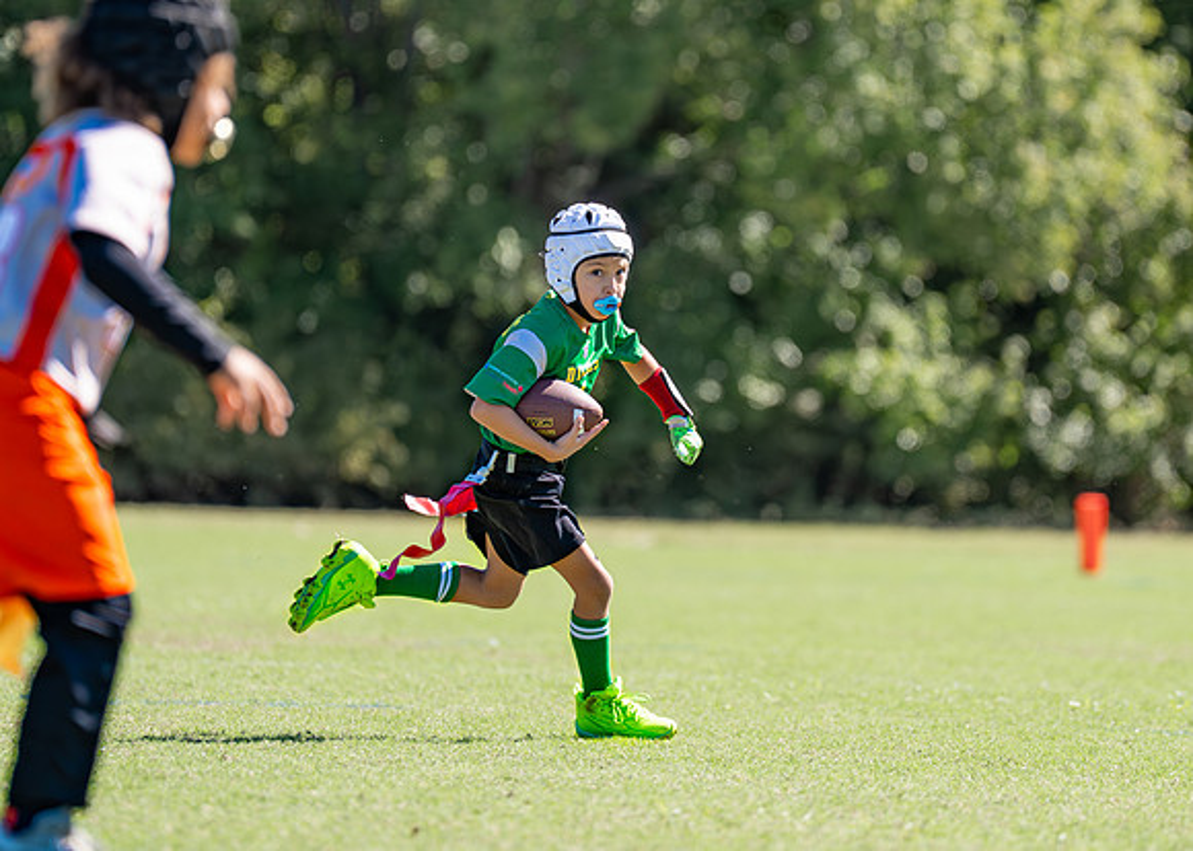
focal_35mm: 340
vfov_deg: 4.2
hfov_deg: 5.9
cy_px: 312
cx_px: 677
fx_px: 11533
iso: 200
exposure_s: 1/1600
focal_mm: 200
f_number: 2.8
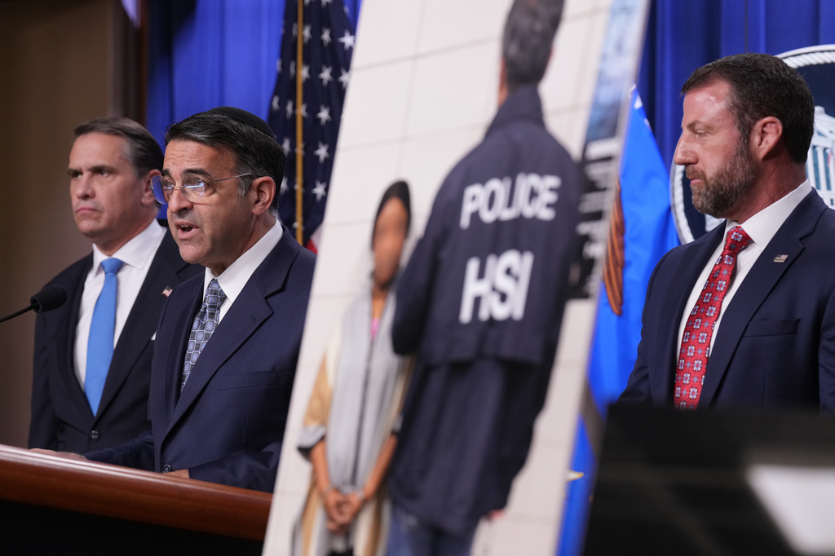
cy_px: 278
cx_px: 418
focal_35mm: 116
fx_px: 2690
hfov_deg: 17.6
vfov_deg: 11.8
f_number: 4.5
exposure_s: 1/250
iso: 2000
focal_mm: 116
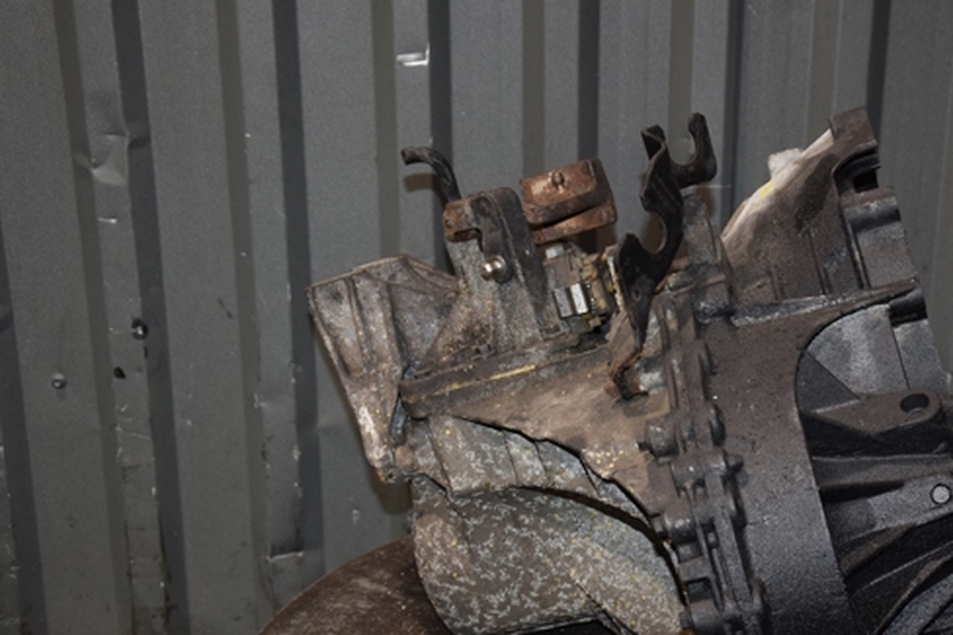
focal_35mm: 63
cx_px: 615
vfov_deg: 21.5
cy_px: 399
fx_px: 1667
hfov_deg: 31.7
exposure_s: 1/60
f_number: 5
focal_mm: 32
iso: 800
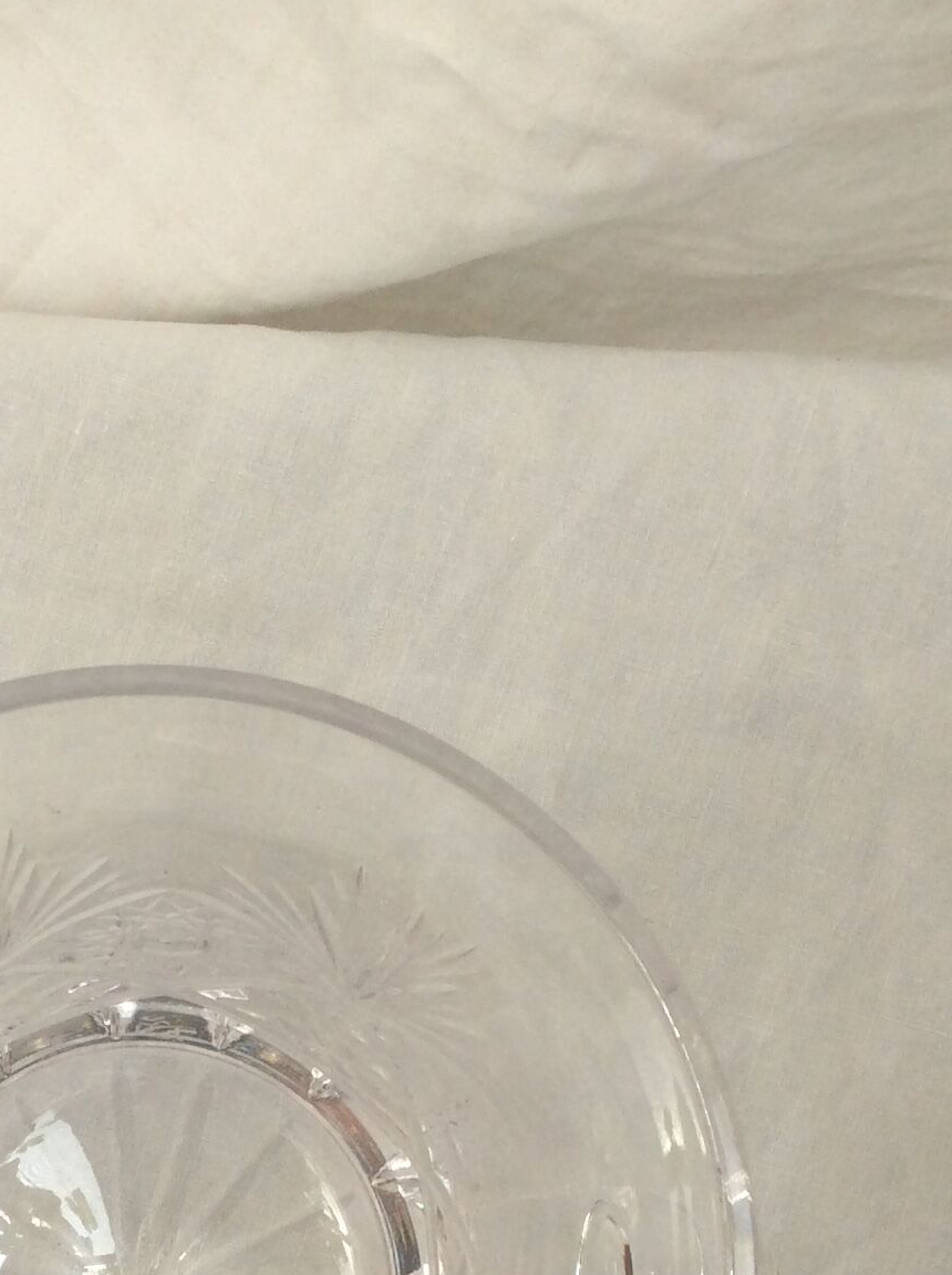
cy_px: 1304
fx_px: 2648
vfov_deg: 25.6
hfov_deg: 20.1
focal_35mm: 72
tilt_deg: -89.1
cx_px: 182
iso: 32
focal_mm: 3.3
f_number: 2.4
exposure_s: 1/555
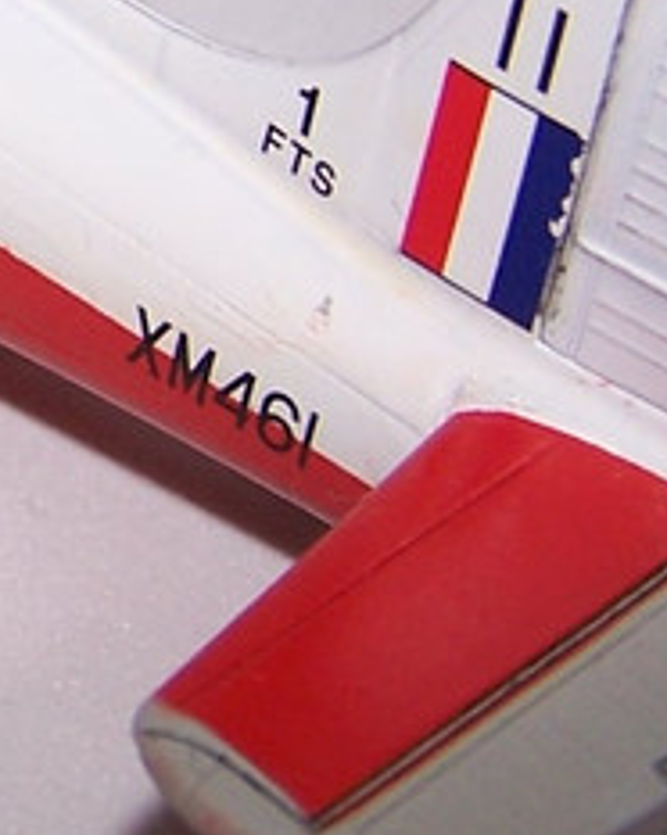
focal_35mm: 170
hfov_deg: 8.7
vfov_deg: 11.3
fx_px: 4200
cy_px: 136
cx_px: -536
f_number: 2.8
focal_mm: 6.3
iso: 80
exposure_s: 1/60
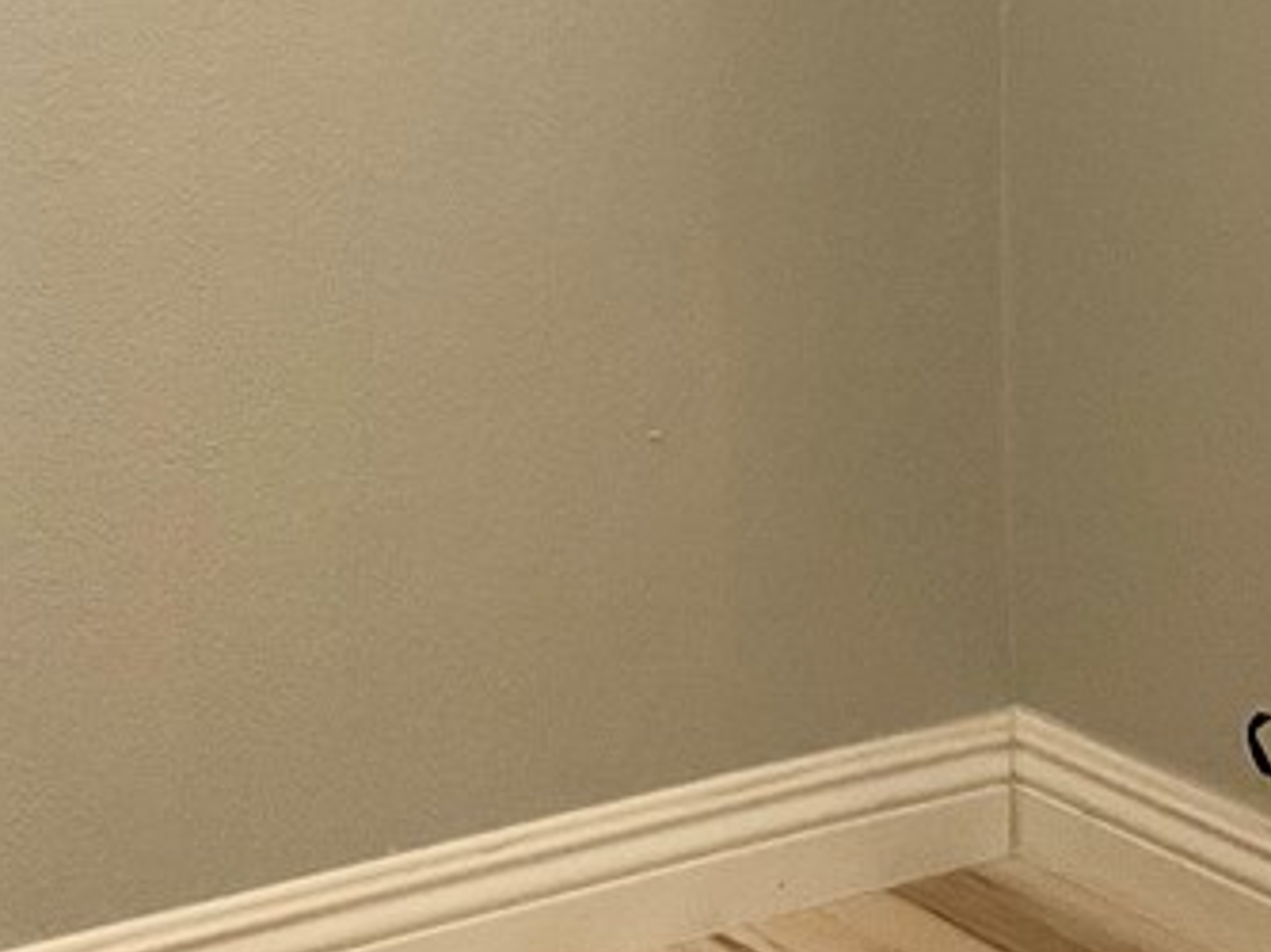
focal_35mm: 89
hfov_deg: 21.8
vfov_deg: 15.4
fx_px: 3265
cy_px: -430
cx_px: 285
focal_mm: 3
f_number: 1.8
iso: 200
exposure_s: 1/60
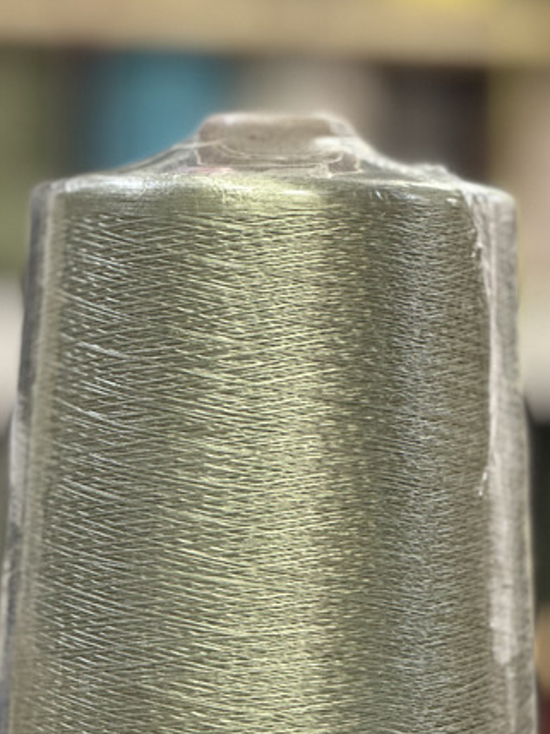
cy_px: 394
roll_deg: +1.0
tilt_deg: -0.3
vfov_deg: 13.7
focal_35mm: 144
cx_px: 242
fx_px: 3051
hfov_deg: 10.3
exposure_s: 1/33
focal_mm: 9
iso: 200
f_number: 2.8
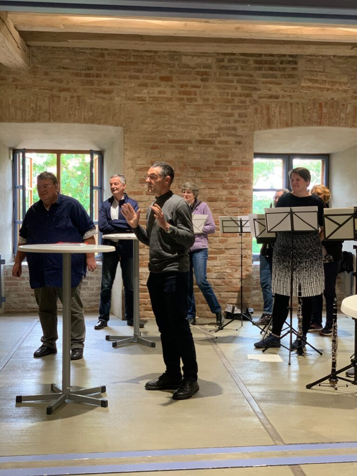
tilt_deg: -1.4
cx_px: 178
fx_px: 715
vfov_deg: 36.8
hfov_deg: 28.0
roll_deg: -1.3
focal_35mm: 52
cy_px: 238
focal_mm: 6
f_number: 2.4
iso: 200
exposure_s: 1/60
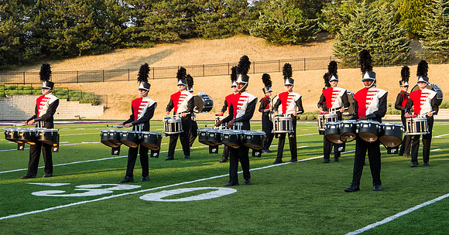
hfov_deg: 28.1
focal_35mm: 77
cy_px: 109
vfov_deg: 14.9
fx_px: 898
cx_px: 247
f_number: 10
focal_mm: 52
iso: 640
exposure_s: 1/400
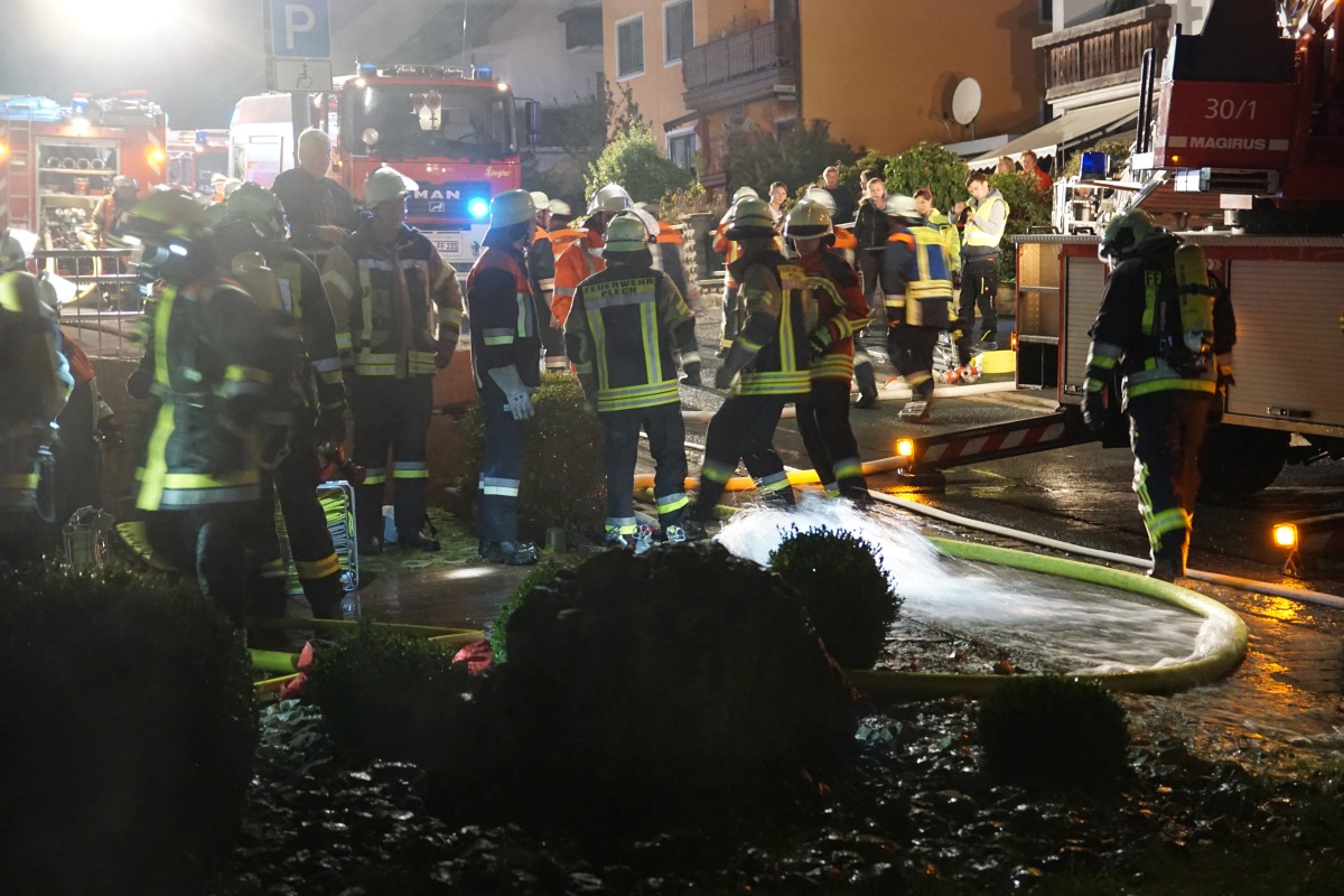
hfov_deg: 27.0
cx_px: 672
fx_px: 2800
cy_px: 448
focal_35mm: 75
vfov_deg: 18.2
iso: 3200
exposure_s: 1/20
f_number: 2.8
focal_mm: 50
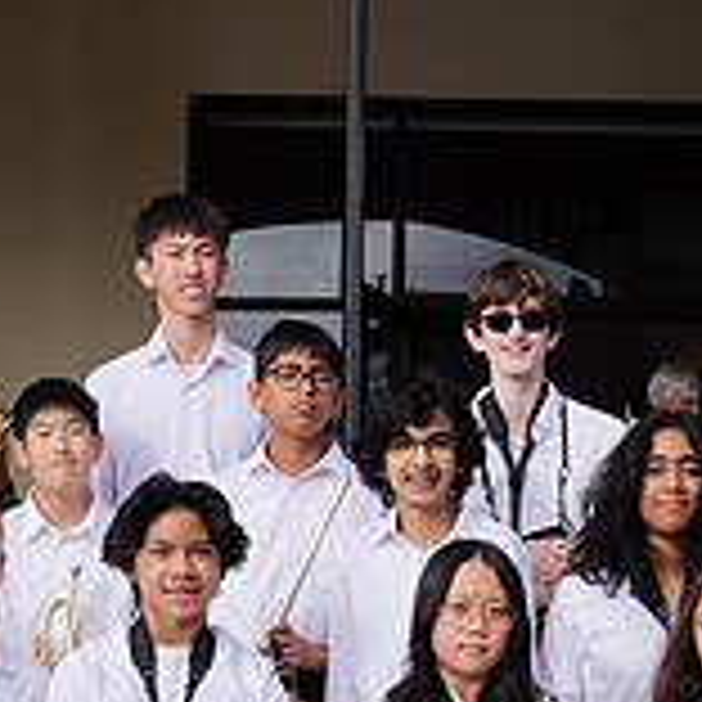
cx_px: 364
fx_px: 2248
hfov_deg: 17.7
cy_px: 853
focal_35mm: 98
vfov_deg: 16.9
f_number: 9
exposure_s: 1/200
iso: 100
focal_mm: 31
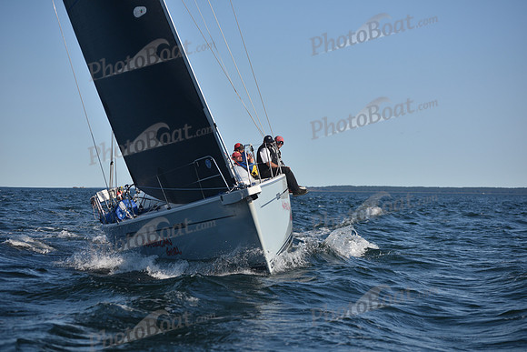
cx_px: 264
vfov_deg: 16.1
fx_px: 1245
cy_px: 176
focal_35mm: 85
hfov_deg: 23.9
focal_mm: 85
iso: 250
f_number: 3.5
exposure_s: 1/3200
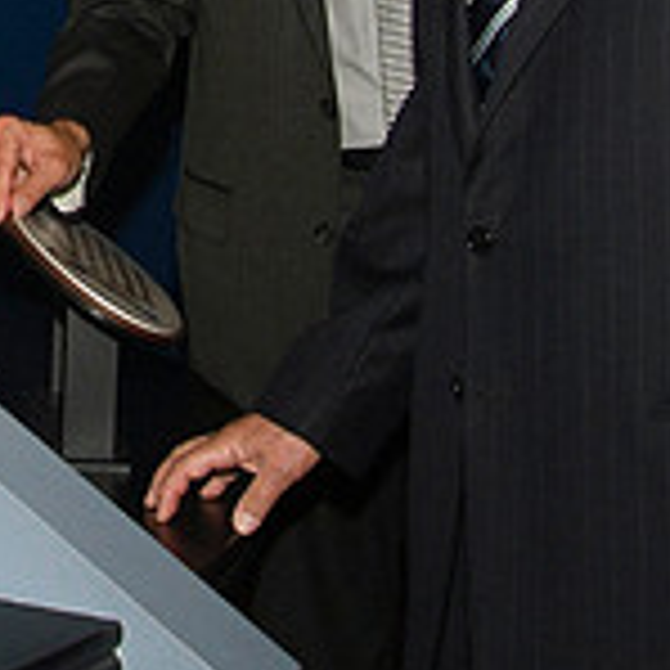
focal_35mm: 119
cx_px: -90
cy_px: -142
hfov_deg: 14.3
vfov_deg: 14.2
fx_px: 2606
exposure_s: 1/60
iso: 800
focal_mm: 24
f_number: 9.5
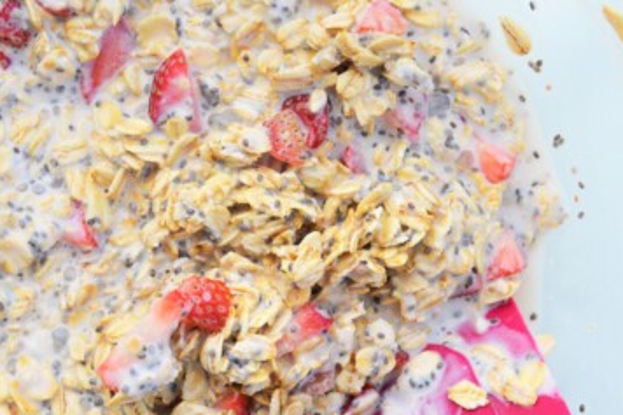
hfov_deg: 21.0
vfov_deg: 14.1
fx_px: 1678
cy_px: 265
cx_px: 278
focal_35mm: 97
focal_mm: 30
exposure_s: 1/1250
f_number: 5
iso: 400
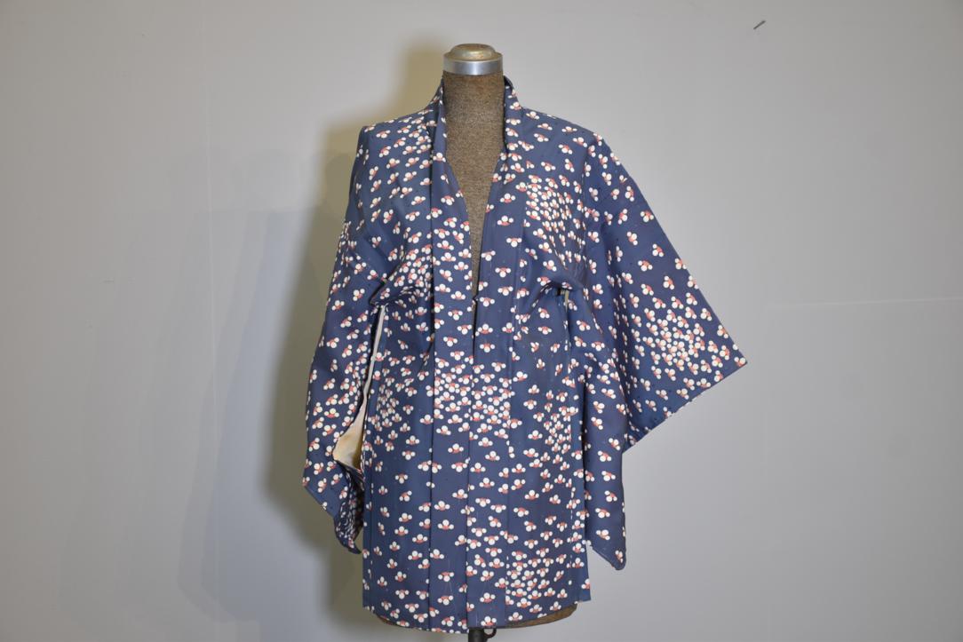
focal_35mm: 63
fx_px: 1685
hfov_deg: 31.9
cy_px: 321
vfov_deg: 21.6
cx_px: 482
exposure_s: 1/60
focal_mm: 42
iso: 400
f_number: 4.5
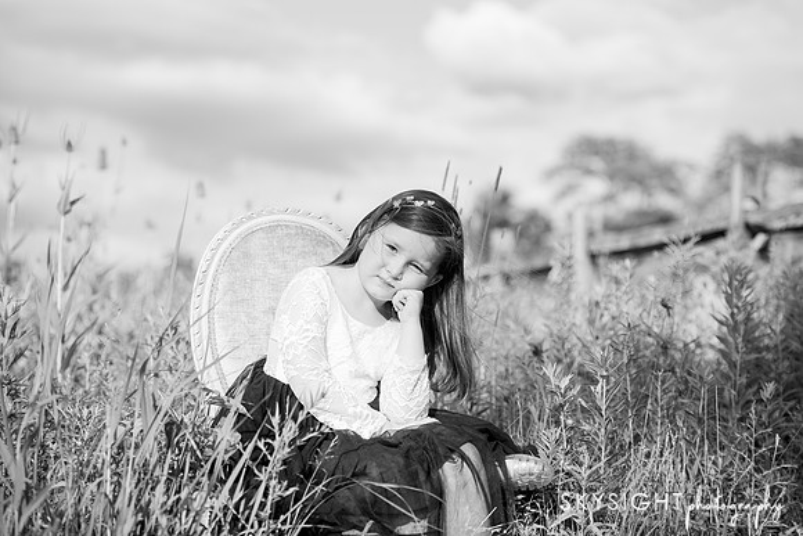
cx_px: 402
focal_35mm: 93
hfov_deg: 21.9
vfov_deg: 14.7
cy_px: 268
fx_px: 2078
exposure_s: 1/2000
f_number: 3.2
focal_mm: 90
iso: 250
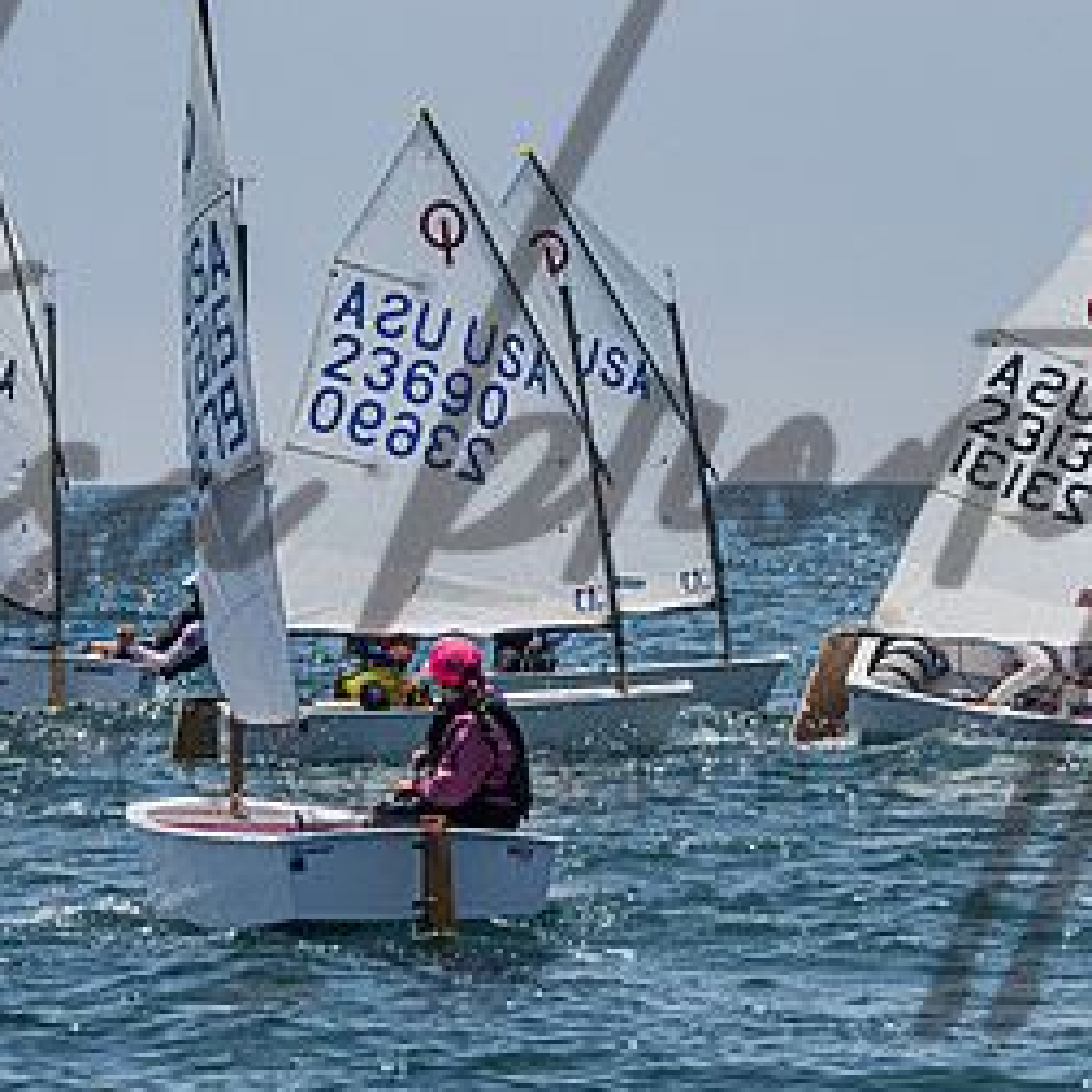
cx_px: 906
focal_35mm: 309
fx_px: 11028
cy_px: 557
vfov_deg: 5.7
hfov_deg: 5.7
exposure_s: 1/1600
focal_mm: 115
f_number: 6.7
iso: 250
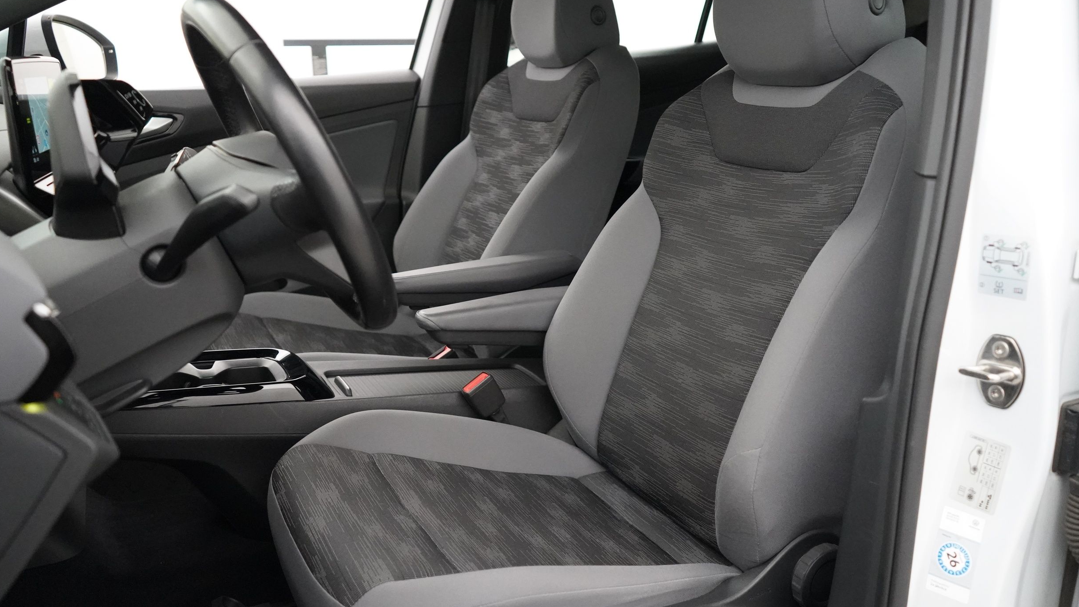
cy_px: 298
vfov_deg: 38.9
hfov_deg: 64.3
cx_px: 540
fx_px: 858
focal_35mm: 30
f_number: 3.5
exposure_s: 1/160
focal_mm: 28
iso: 10000
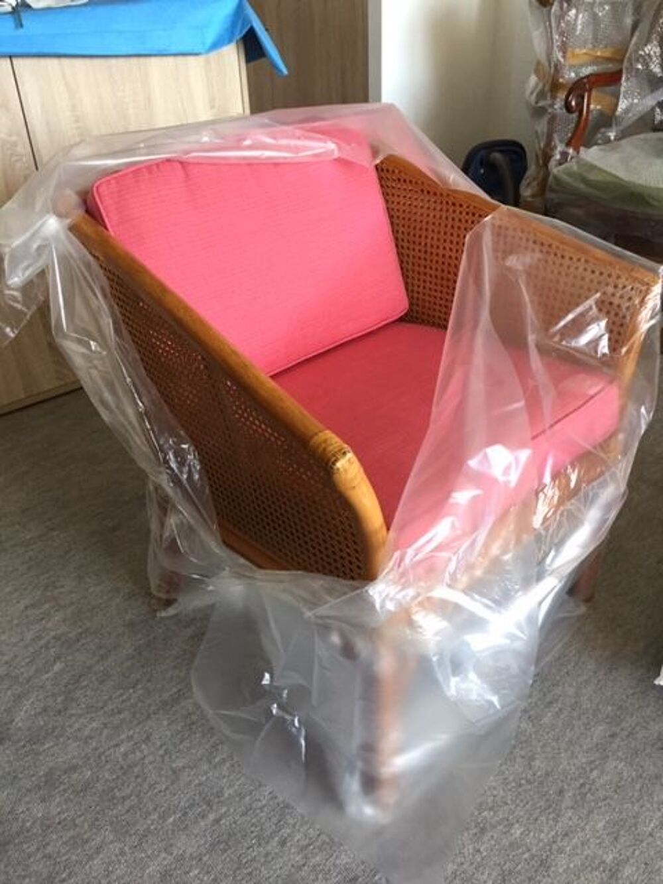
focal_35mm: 29
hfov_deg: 48.2
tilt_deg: -33.4
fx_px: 740
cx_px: 332
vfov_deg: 61.7
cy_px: 442
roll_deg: +3.1
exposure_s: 1/33
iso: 64
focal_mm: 4.15
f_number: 2.2
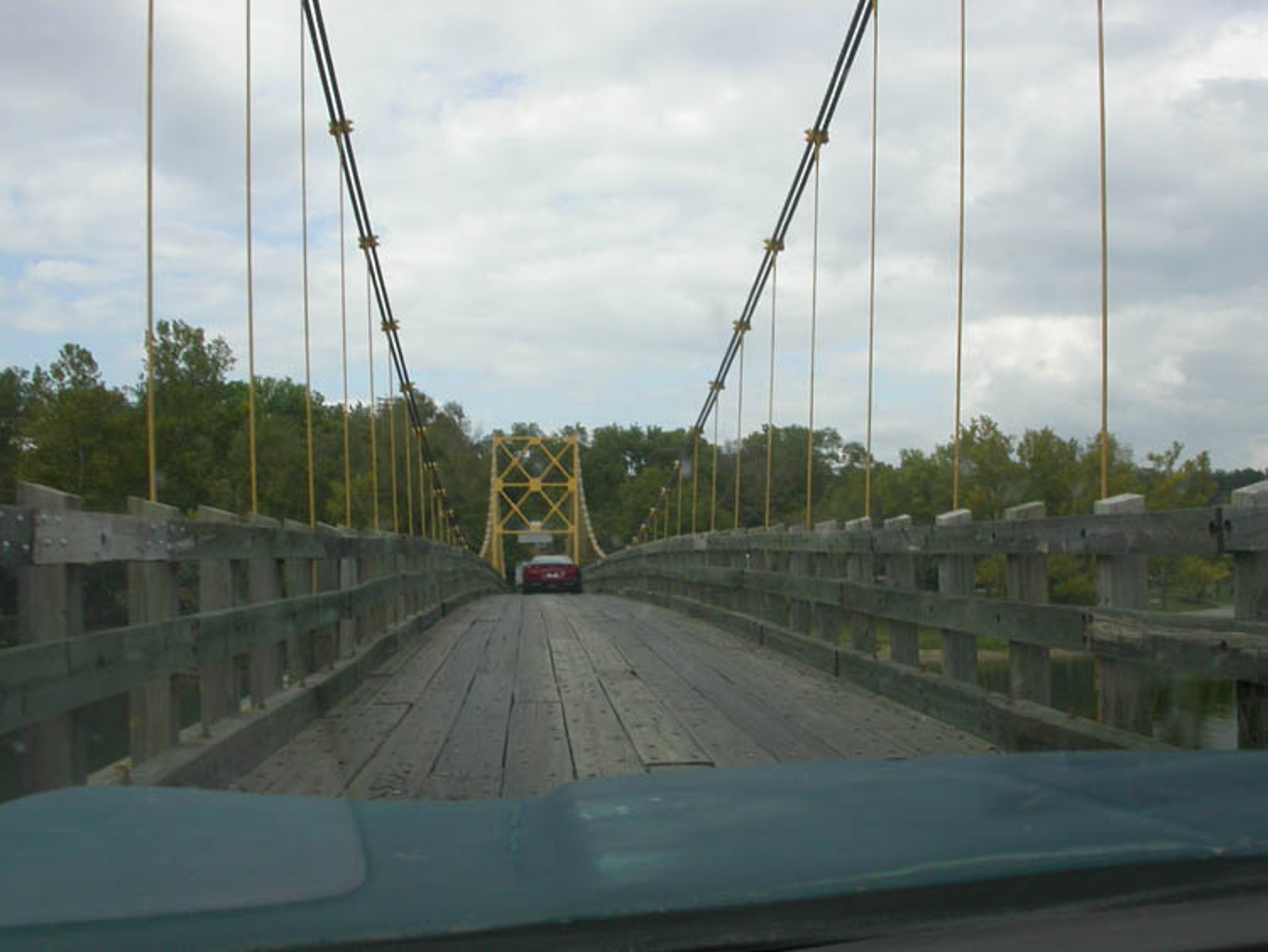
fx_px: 1392
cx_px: 634
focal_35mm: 38
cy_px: 476
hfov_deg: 49.0
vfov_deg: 37.7
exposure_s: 1/229
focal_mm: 7.85
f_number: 6.7
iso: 100
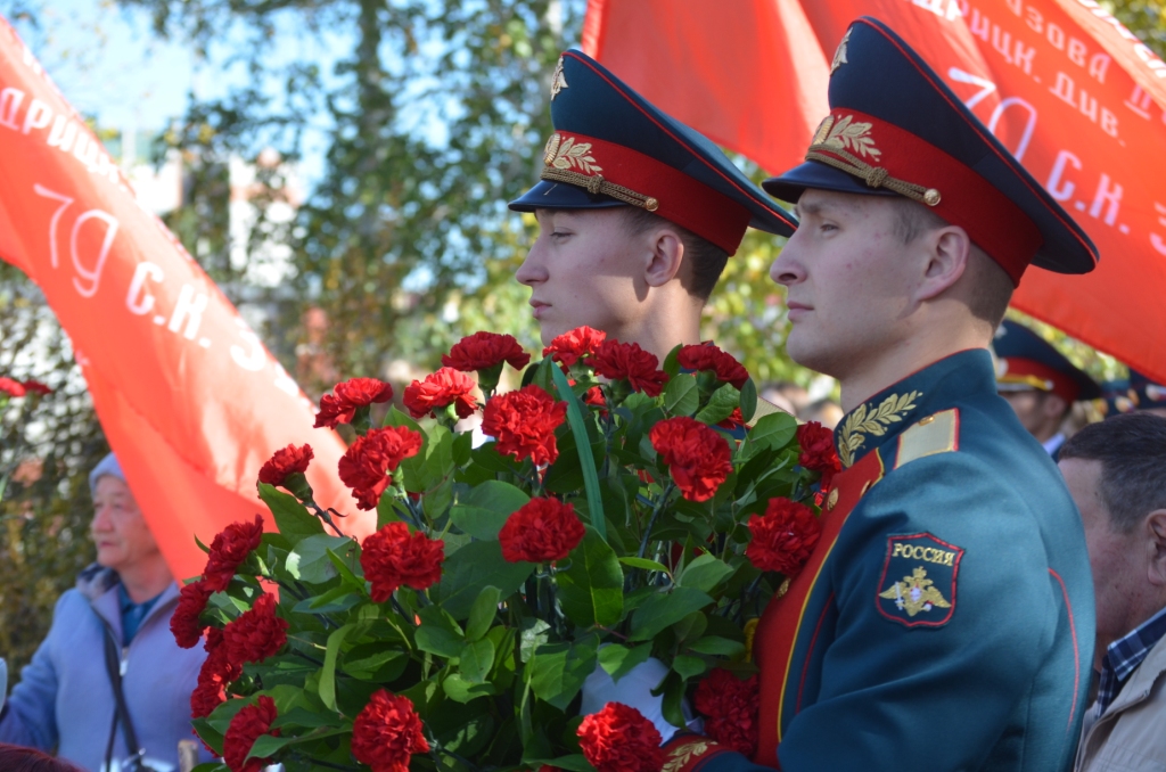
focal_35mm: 123
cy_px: 386
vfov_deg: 11.1
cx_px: 583
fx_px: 3975
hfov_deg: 16.7
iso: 200
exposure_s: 1/200
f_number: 7.1
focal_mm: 82
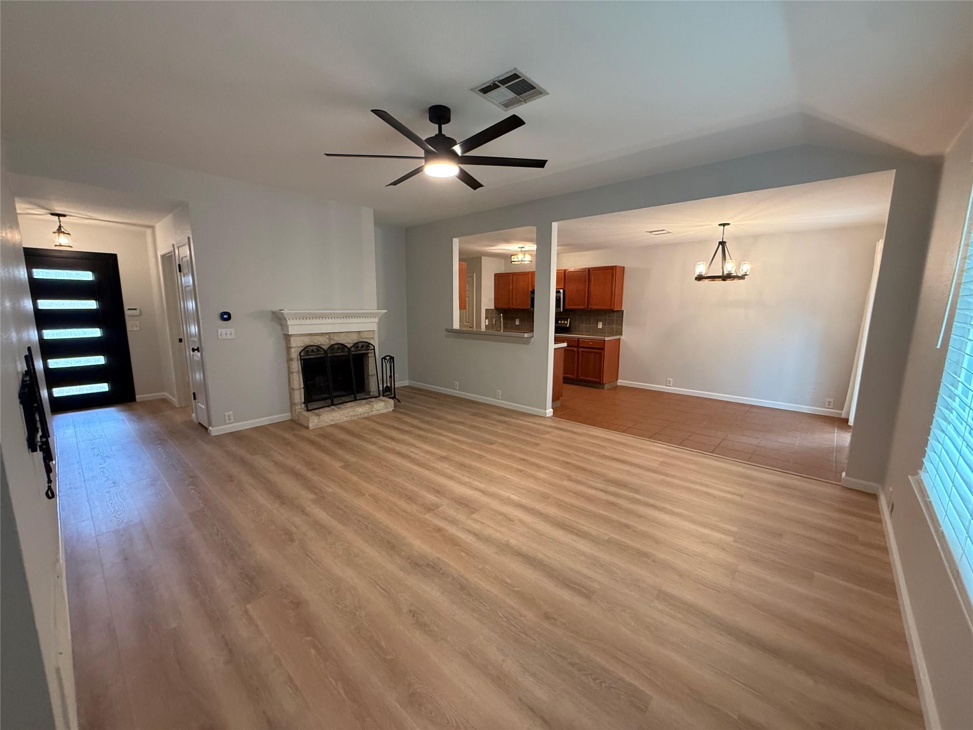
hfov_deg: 102.1
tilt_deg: -9.0
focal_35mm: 14
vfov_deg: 85.7
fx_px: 394
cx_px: 486
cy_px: 365
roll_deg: -0.6
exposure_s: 1/60
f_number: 2.2
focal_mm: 2.22
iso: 400
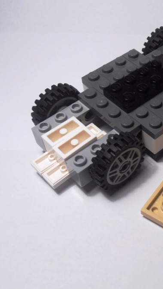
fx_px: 415
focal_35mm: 54
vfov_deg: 38.5
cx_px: 173
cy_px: 145
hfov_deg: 21.3
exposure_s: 1/50
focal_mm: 6.61
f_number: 3.9
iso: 80
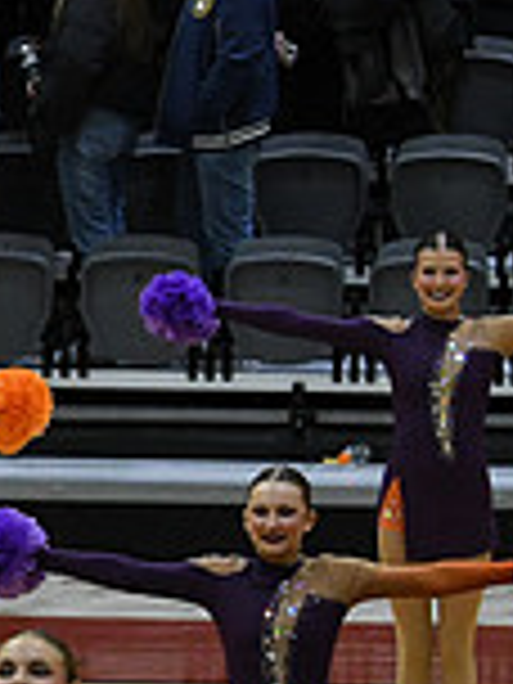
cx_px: -774
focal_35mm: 385
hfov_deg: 3.8
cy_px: 754
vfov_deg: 5.1
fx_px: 7607
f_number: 4
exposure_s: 1/500
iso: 4000
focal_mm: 70
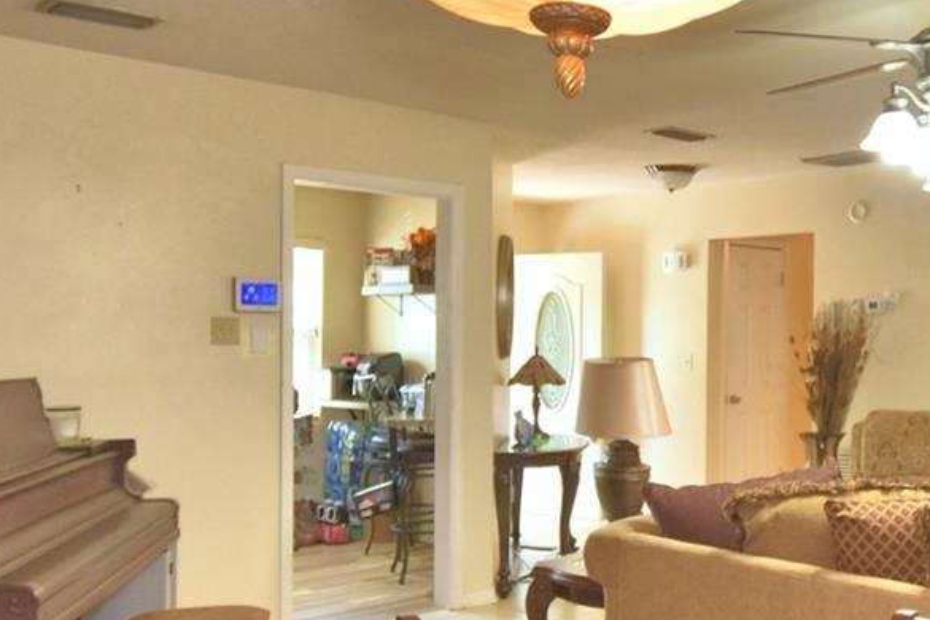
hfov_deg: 45.5
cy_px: 324
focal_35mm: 41
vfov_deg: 32.6
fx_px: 1059
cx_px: 715
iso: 250
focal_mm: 10
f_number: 4.5
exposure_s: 1/30
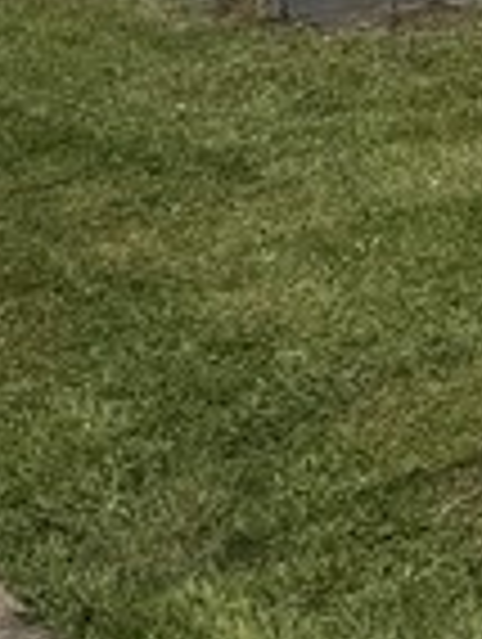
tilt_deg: +5.4
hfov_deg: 8.3
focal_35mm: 173
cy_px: -814
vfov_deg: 10.2
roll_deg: +2.3
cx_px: 901
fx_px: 3202
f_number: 1.78
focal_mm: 6.76
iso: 80
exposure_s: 1/6173
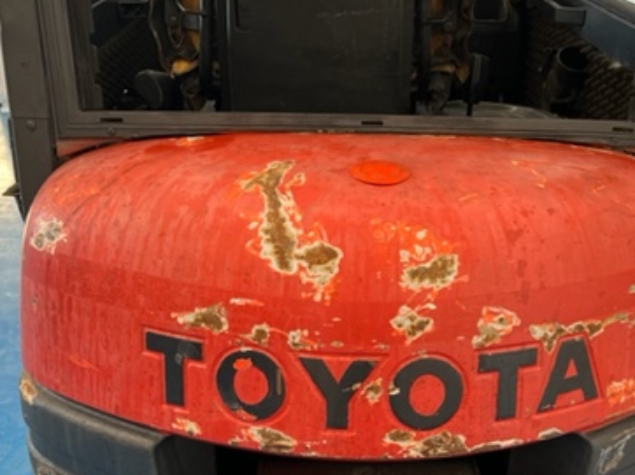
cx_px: 372
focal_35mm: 46
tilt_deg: -30.1
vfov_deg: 30.9
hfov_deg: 41.1
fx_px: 843
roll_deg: -2.3
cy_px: 361
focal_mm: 5.7
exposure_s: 1/120
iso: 125
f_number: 1.5
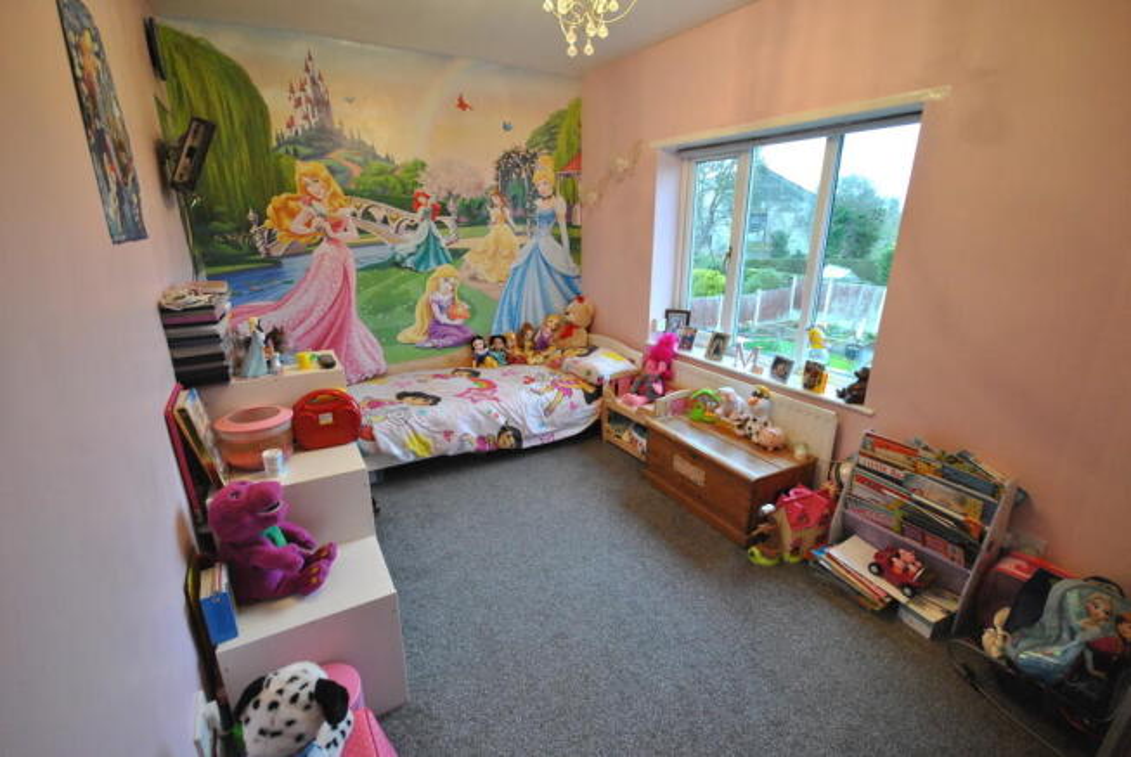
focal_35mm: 15
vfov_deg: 77.5
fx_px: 472
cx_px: 566
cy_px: 378
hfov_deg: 100.3
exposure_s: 1/30
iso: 800
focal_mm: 10
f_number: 4
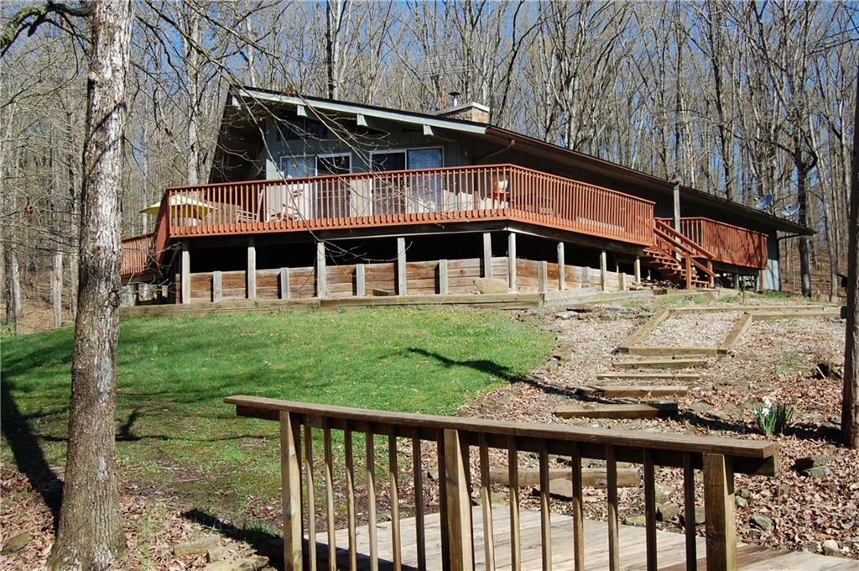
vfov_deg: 34.1
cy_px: 286
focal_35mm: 39
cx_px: 430
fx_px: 929
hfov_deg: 49.6
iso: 200
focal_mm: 26
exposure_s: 1/250
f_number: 8
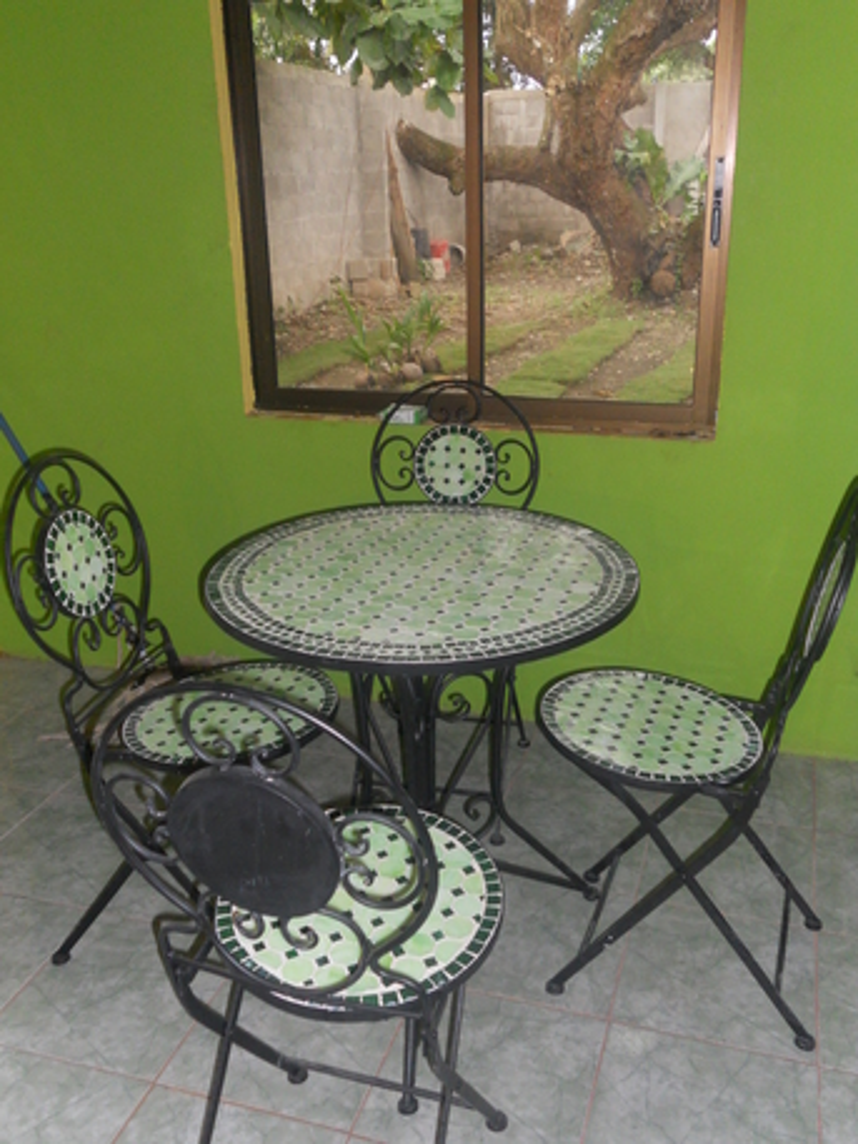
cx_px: 429
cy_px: 572
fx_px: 1057
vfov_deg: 56.8
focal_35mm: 32
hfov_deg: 44.2
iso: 250
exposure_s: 1/25
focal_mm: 5.8
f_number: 3.5
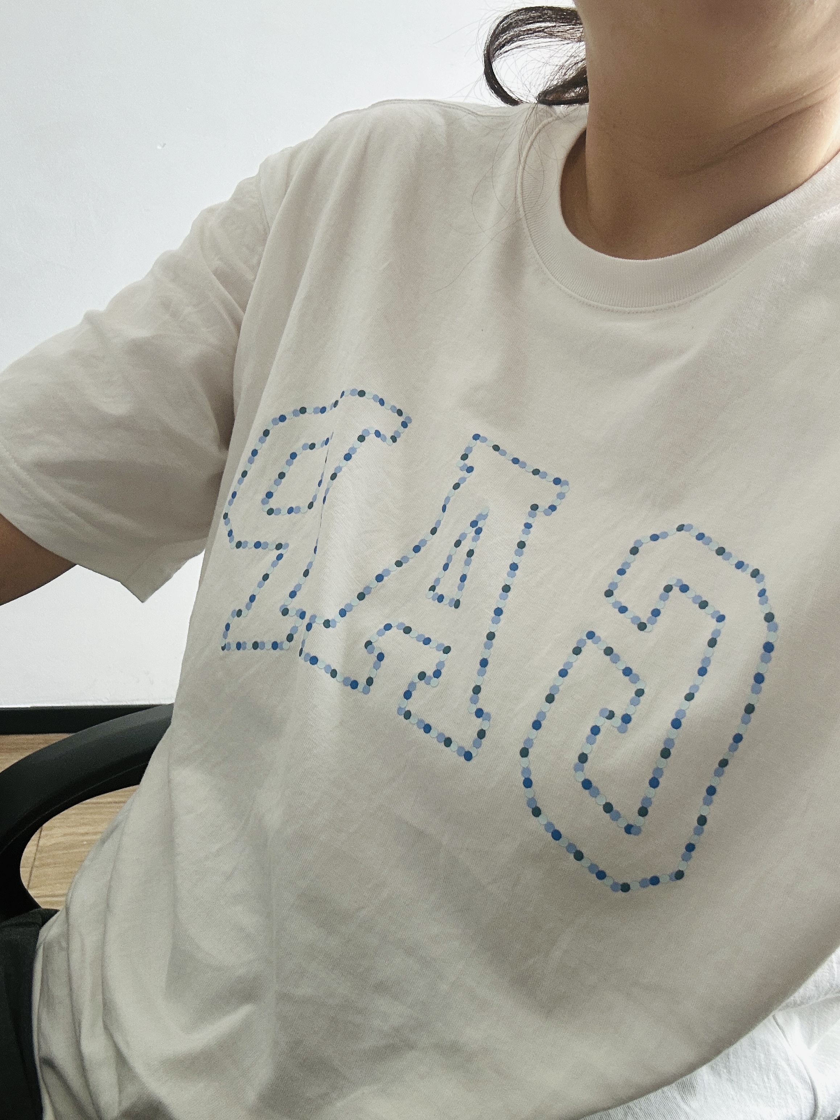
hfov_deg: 46.8
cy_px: 560
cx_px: 420
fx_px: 971
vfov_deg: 60.0
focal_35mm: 30
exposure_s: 1/100
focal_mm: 2.69
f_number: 1.9
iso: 50
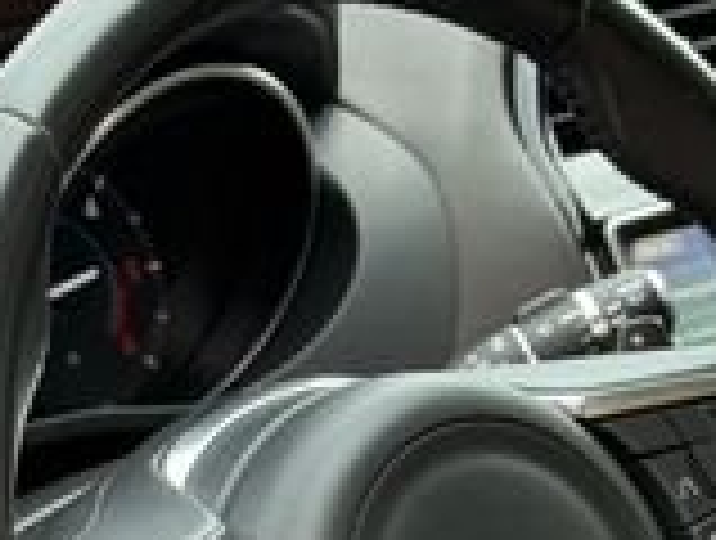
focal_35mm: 142
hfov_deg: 13.8
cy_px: 644
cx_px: 527
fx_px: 2944
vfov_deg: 10.3
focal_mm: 6.76
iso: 160
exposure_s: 1/84
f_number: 1.78
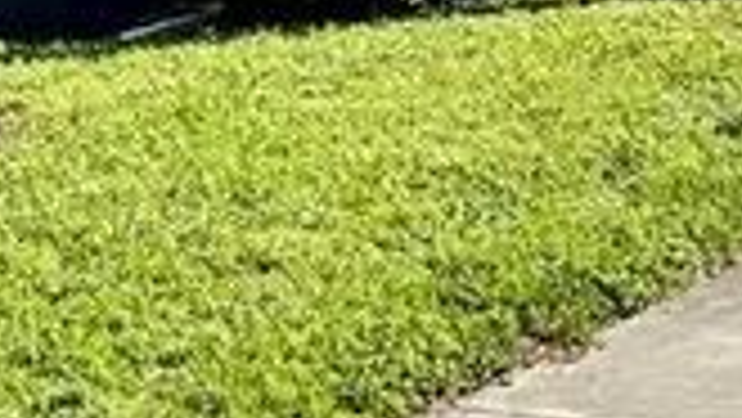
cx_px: 72
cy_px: -1094
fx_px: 2657
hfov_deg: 15.7
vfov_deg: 7.3
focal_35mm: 135
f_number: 1.78
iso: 80
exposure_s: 1/4310
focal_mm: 6.76
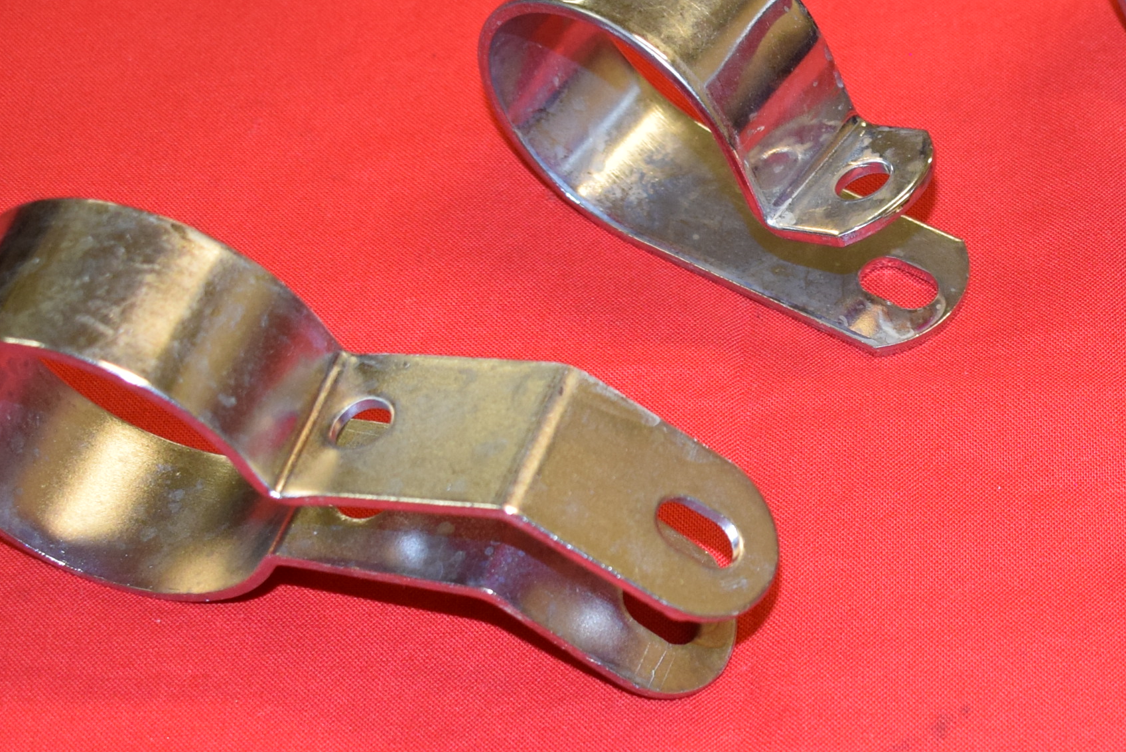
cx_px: 1078
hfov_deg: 20.0
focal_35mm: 99
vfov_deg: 13.8
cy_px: 392
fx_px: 3108
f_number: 5
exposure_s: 1/100
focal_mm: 25
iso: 800
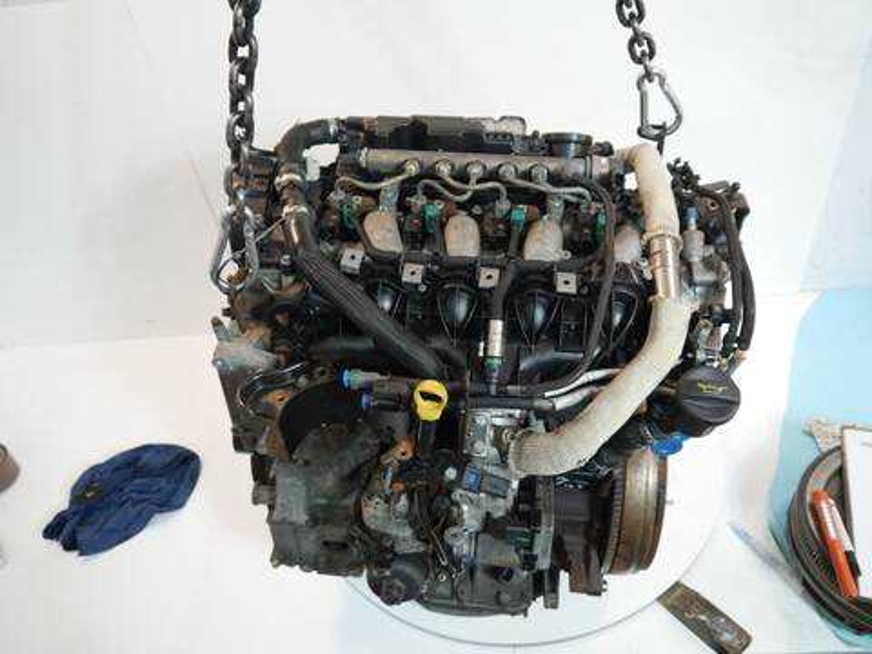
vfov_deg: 49.7
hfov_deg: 63.4
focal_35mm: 28
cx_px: 436
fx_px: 705
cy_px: 327
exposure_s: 1/60
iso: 500
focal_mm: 14
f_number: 3.5
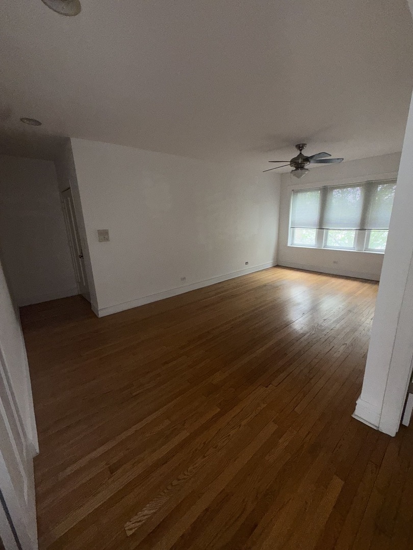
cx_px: 206
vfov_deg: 102.1
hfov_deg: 85.7
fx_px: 223
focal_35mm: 14
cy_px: 275
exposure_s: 1/60
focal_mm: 2.22
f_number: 2.2
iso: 125
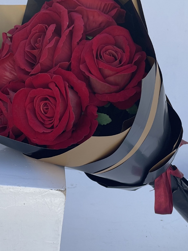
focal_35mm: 97
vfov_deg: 20.1
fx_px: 703
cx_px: 74
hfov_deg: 15.2
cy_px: 77
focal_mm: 7.5
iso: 20
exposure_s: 1/469
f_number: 2.2
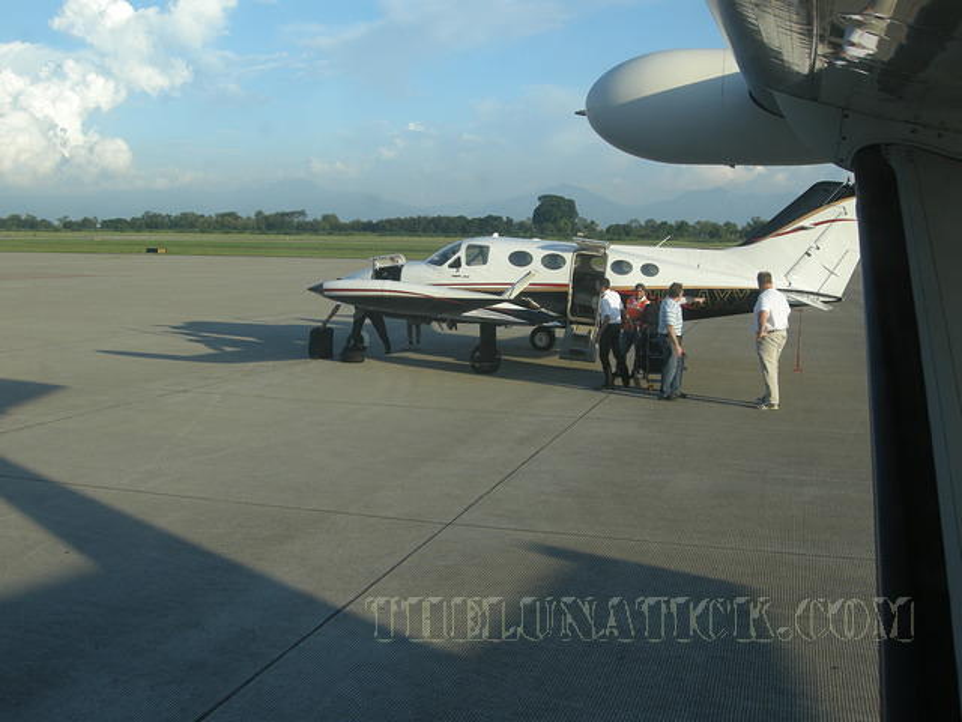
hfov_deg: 46.8
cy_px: 361
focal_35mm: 40
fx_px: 1112
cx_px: 481
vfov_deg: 36.0
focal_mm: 8.5
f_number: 5.1
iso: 64
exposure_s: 1/210
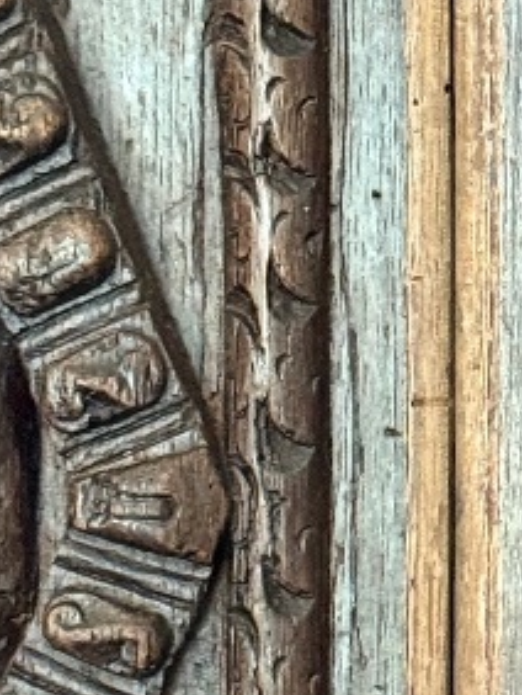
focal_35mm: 204
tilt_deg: -13.0
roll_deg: -1.3
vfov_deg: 9.7
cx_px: 1022
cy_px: 397
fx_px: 4095
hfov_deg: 7.1
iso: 500
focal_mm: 6.76
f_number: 1.78
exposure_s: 1/40
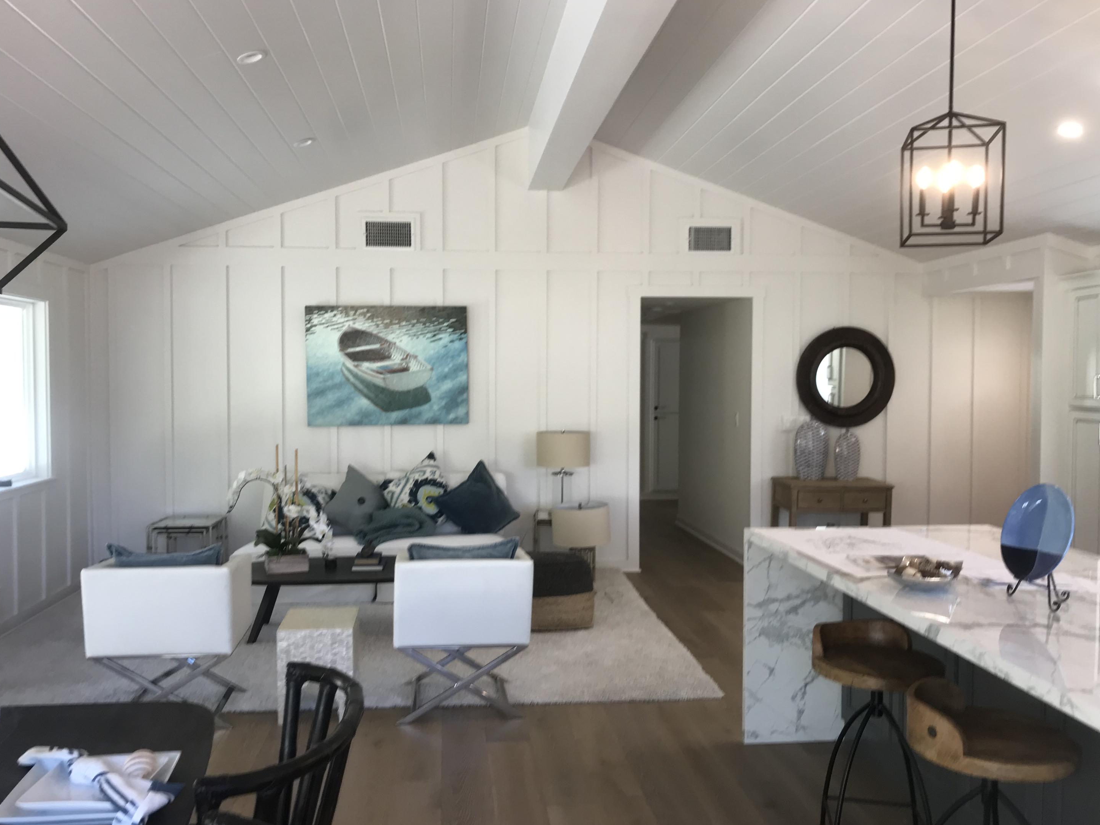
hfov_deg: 61.7
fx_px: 921
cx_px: 546
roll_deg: +0.9
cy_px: 418
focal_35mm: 29
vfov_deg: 48.2
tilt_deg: -2.1
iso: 32
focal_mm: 3.99
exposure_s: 1/60
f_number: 1.8
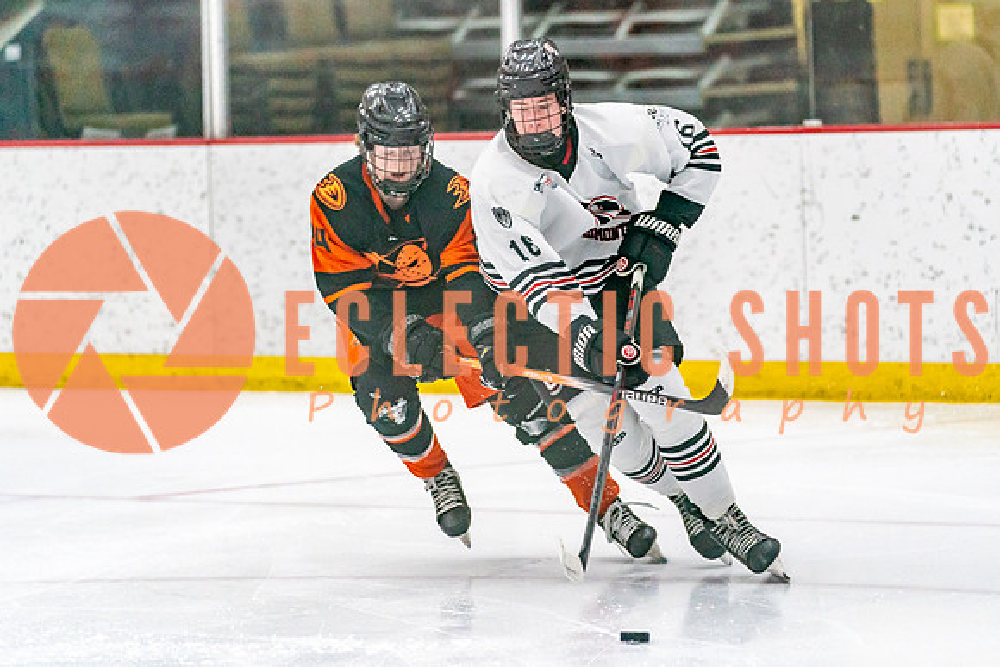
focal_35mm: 200
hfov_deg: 10.3
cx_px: 523
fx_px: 5564
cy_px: 295
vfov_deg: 6.9
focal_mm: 150
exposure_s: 1/1250
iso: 3200
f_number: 2.8
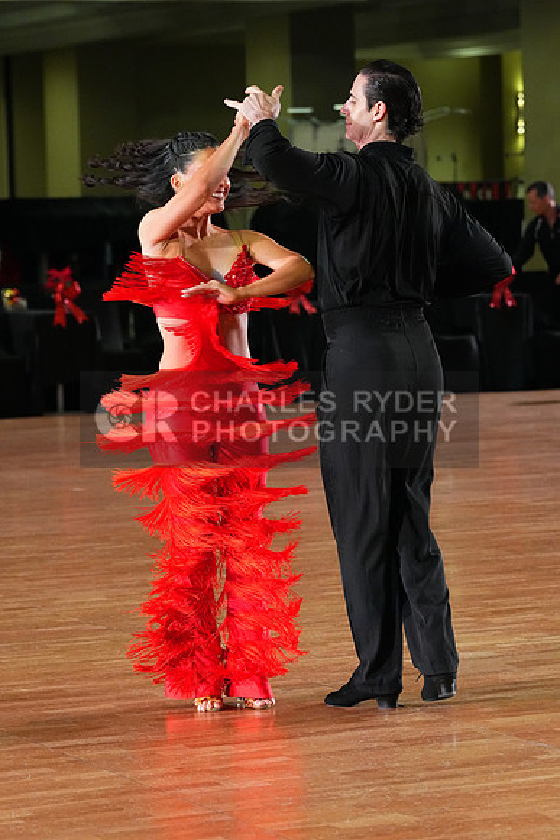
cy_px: 420
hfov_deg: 10.2
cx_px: 280
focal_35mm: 135
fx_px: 3148
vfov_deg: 15.2
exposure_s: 1/400
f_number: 5.6
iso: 8000
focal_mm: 135
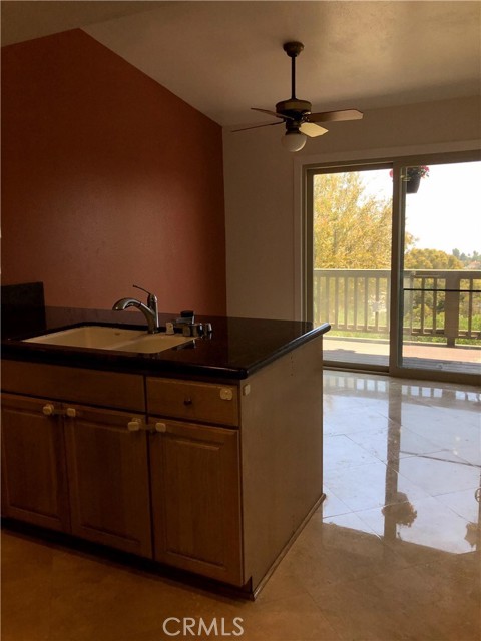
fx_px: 519
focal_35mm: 28
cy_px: 320
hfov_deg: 49.7
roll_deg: +1.3
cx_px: 240
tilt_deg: -8.0
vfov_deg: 63.4
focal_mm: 3.99
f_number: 1.8
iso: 20
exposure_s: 1/368
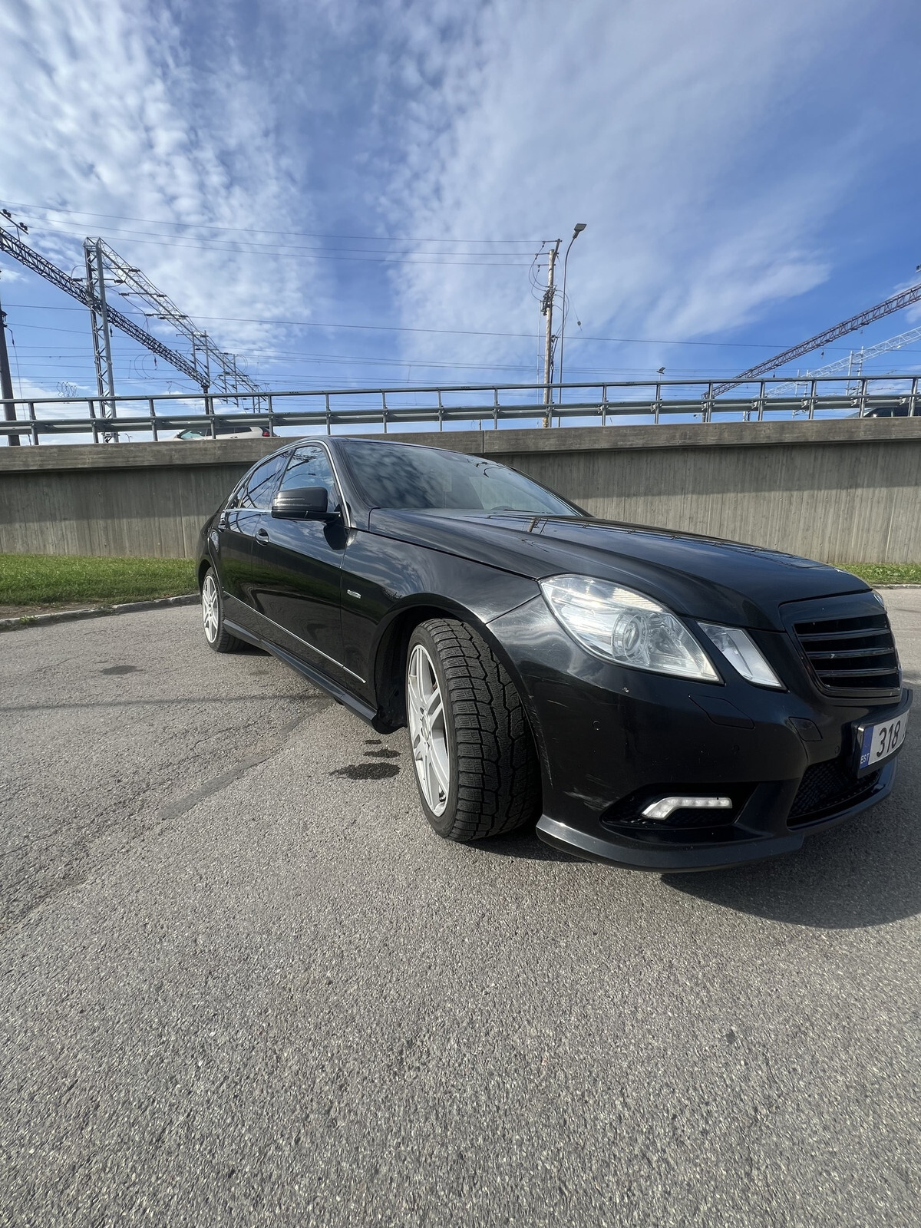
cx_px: 460
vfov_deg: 106.2
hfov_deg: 89.9
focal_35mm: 13
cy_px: 614
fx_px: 461
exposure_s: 1/968
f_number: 1.8
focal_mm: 1.57
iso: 32
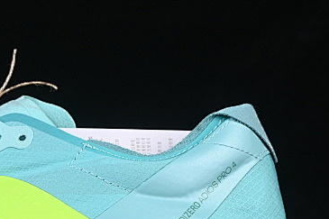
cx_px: -12
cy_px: 180
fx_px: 2028
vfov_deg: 6.2
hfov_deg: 9.2
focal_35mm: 222
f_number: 8
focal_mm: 50
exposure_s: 1/80
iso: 160
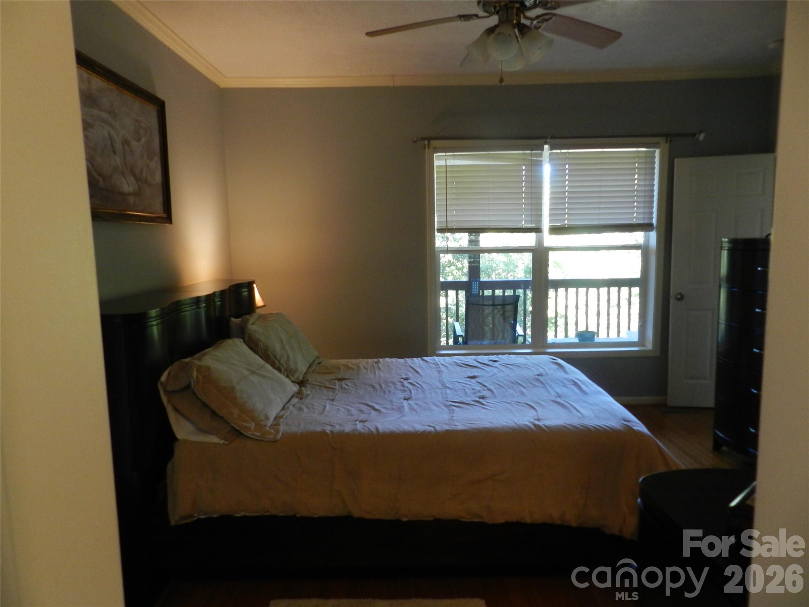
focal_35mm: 23
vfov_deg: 58.9
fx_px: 538
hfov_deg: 73.9
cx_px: 404
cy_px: 304
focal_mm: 4
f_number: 3.4
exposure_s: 1/25
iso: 400
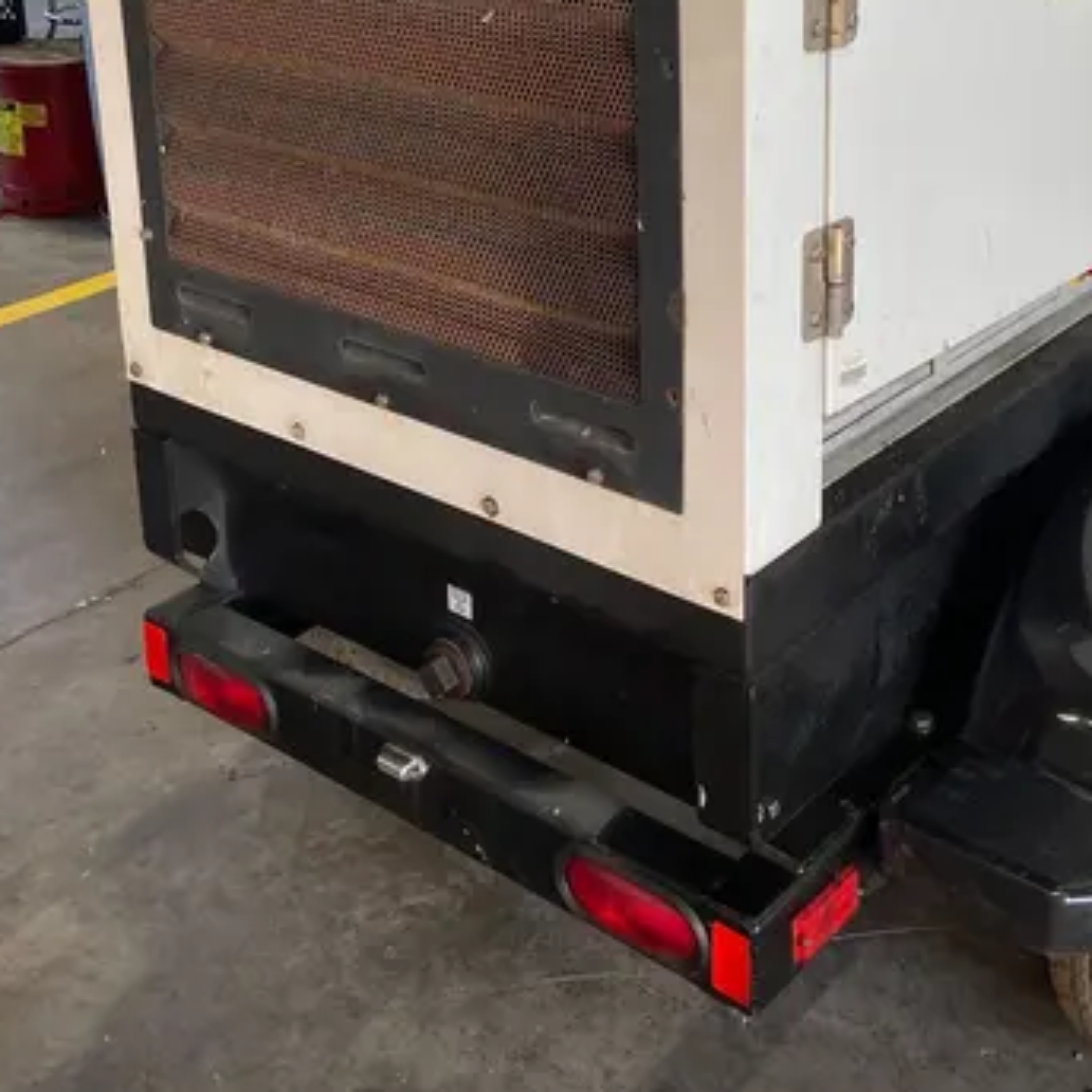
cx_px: 724
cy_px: 116
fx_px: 1749
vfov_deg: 33.0
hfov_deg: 34.4
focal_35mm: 49
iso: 80
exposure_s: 1/120
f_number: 1.8
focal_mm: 4.25
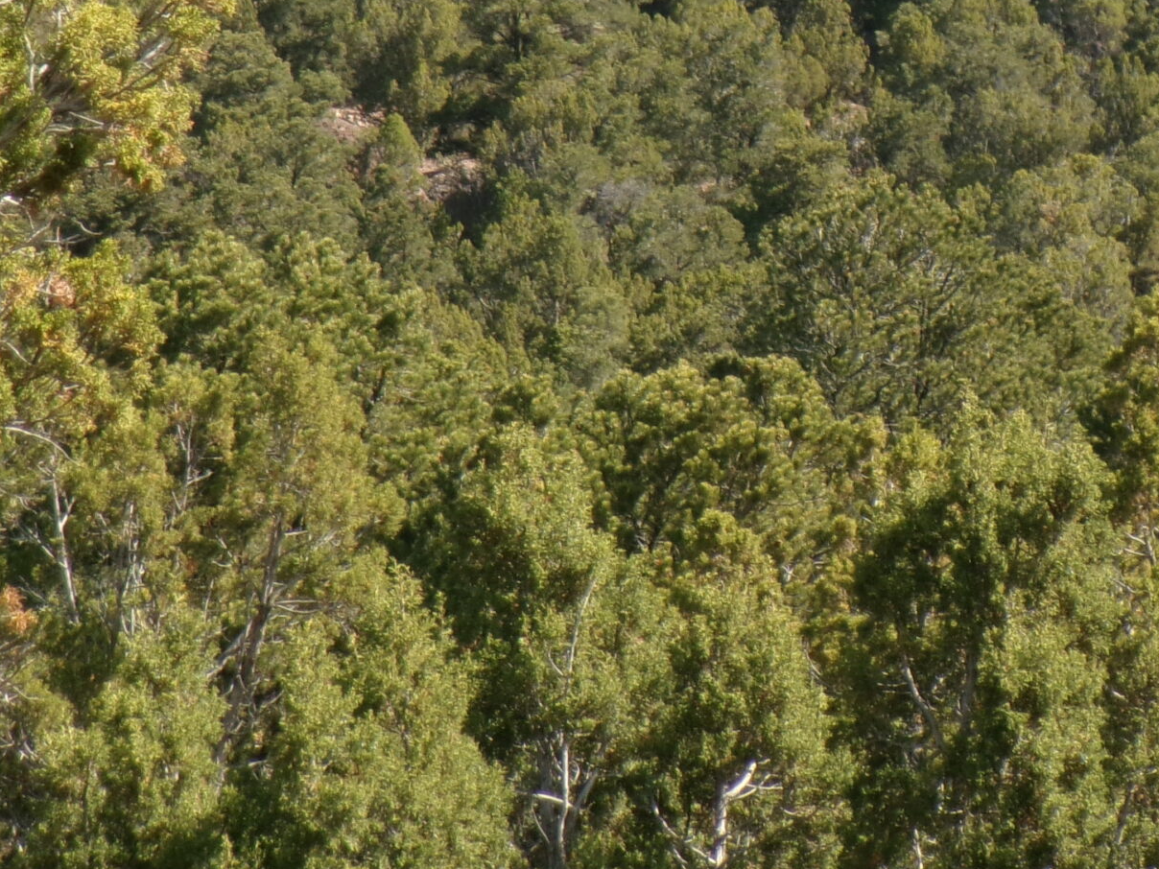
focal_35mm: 301
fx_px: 10078
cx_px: 843
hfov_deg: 6.6
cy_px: 5
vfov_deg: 4.9
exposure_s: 1/210
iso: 100
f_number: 6.3
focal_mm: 25.5
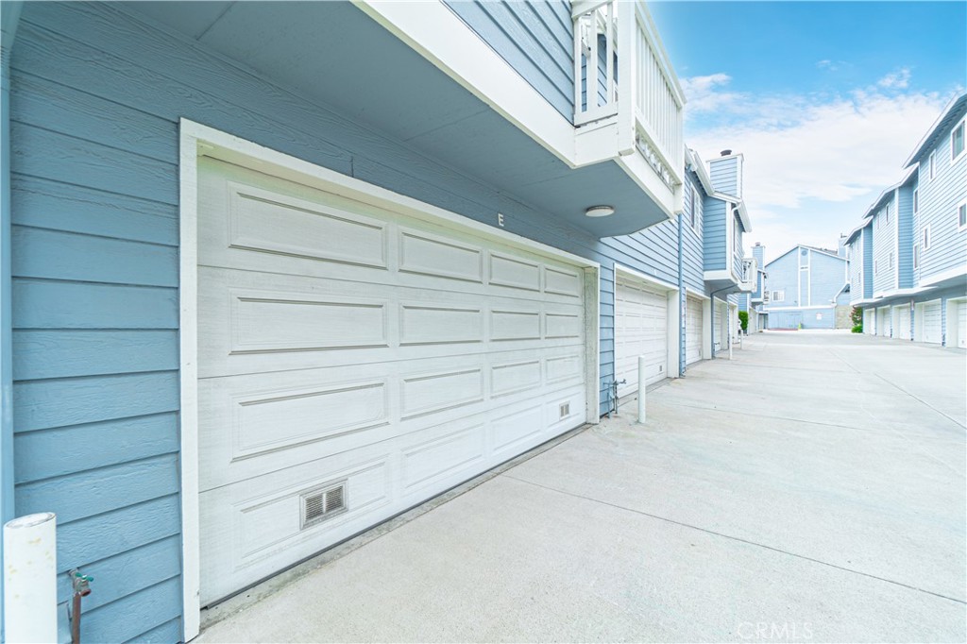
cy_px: 322
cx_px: 484
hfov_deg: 100.4
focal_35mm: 15
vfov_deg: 77.3
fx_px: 403
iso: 100
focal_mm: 10
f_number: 7.1
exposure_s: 1/60
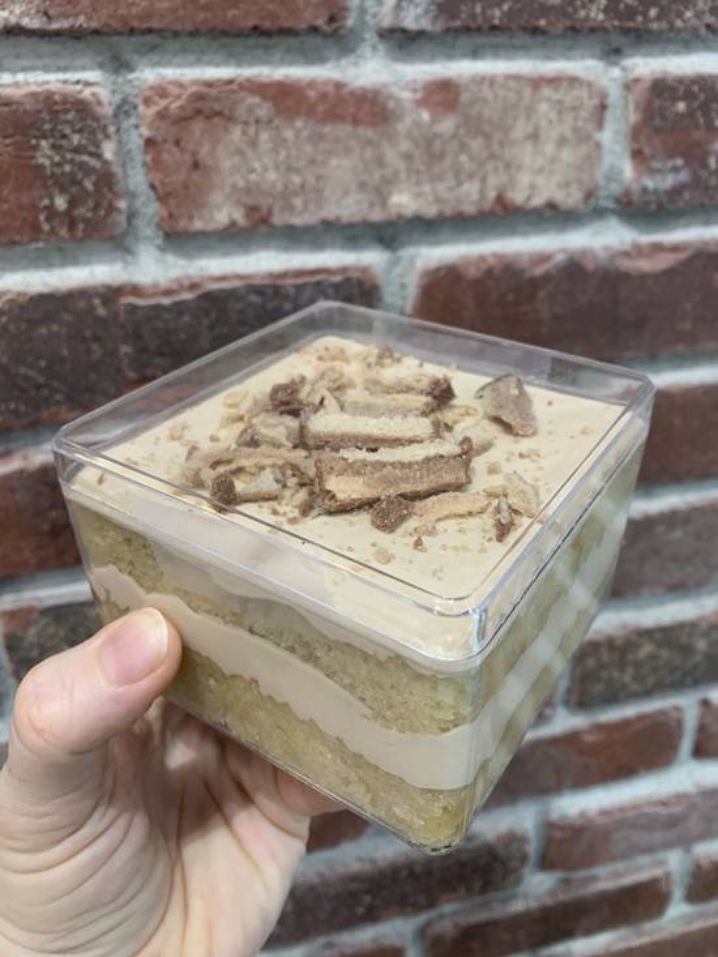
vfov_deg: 67.3
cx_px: 359
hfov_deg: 53.1
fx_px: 719
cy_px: 478
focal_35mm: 26
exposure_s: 1/60
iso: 100
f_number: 1.8
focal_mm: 4.25
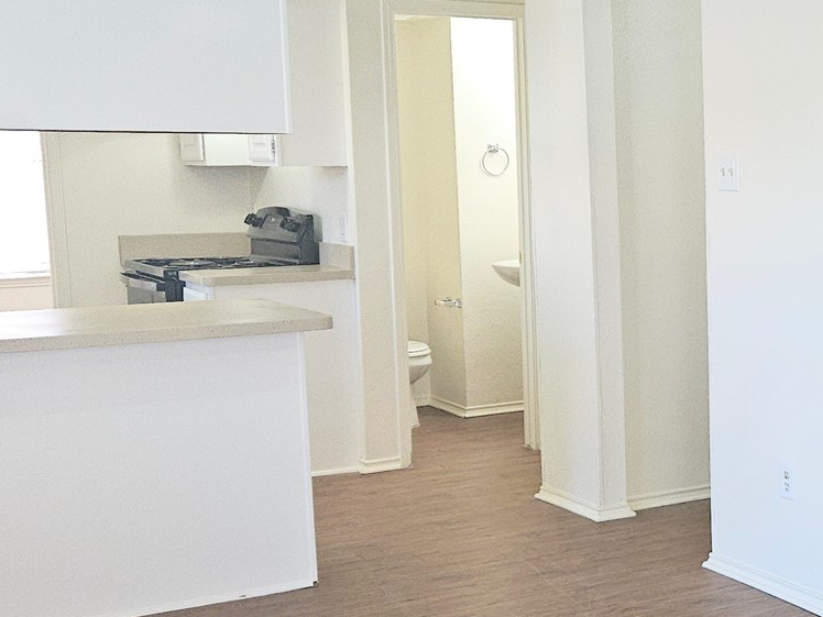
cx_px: 824
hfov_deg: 28.8
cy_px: 356
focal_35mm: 63
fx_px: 1498
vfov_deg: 23.3
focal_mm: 5.4
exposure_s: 1/120
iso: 125
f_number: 1.8
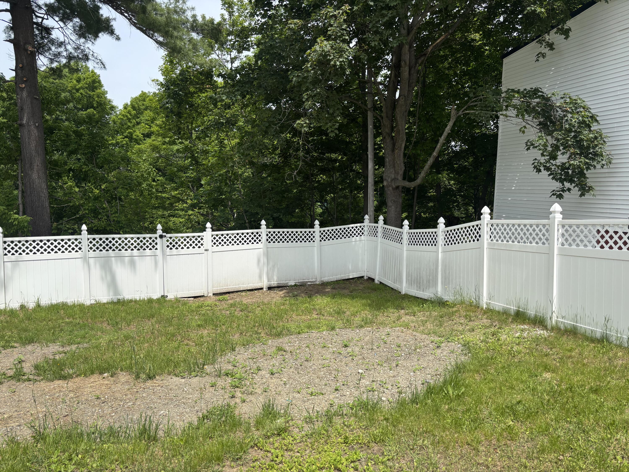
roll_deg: -1.4
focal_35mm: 26
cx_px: 314
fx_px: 472
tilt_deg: -5.5
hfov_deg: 67.3
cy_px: 236
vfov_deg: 53.1
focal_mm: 5.96
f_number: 1.6
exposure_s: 1/2513
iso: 50
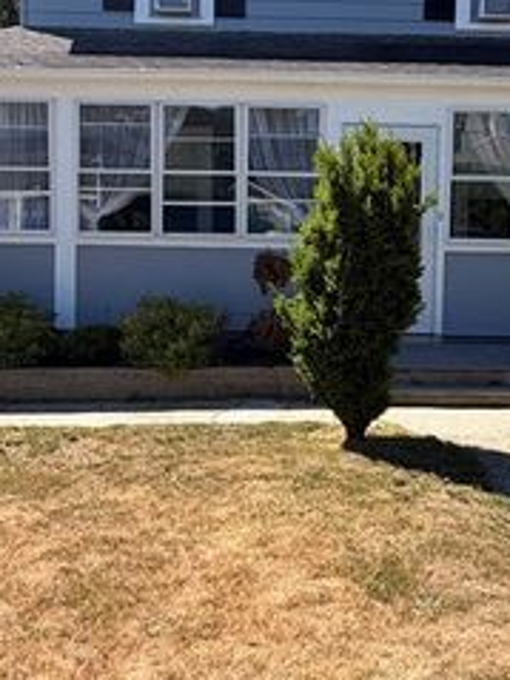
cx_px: 348
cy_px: 283
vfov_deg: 47.7
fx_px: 767
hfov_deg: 36.3
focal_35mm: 39
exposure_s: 1/770
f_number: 2.2
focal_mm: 2.22
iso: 32
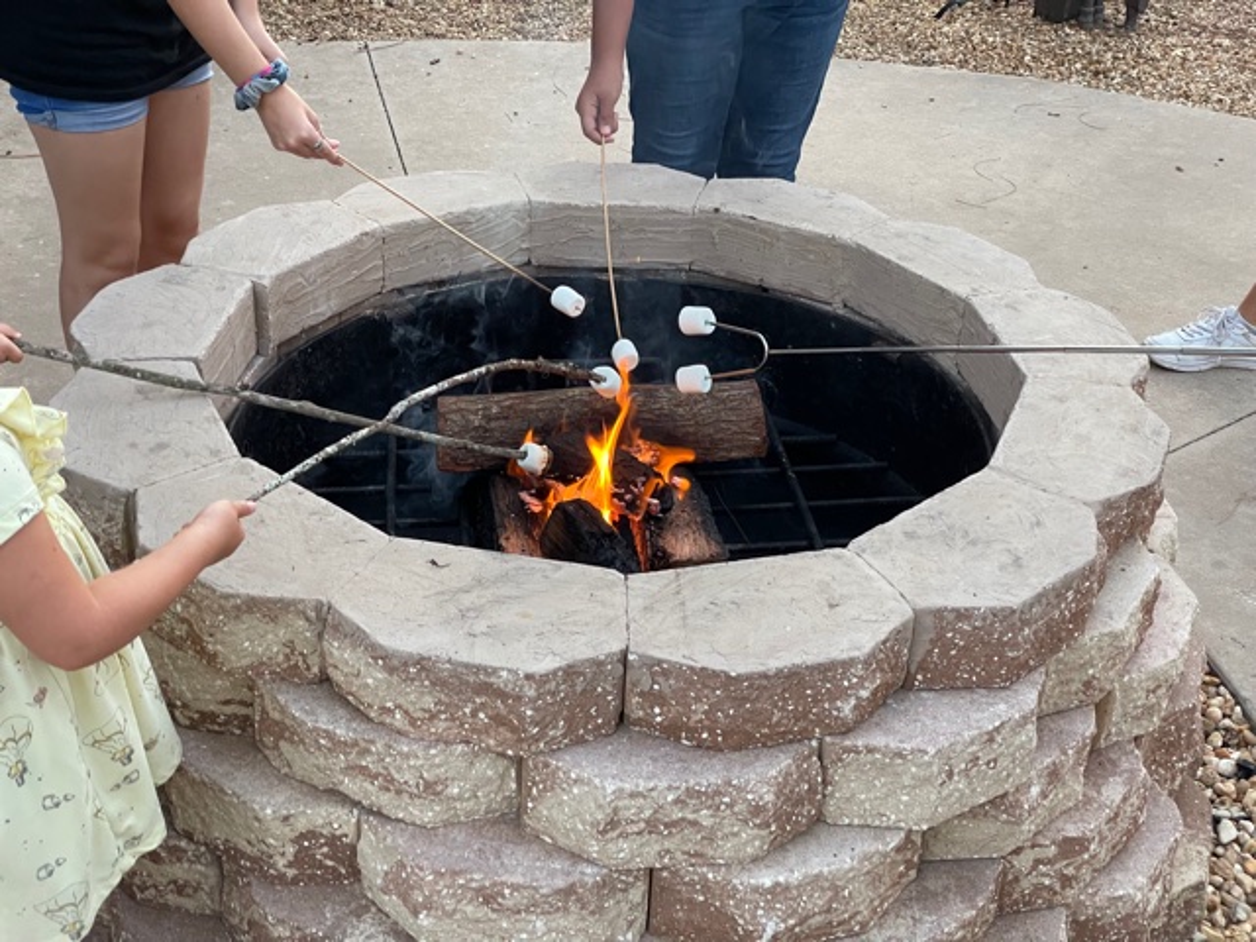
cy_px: 471
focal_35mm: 52
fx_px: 1887
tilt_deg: -29.2
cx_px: 628
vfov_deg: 28.0
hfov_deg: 36.8
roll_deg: -2.2
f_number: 2
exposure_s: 1/74
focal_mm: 6
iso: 200
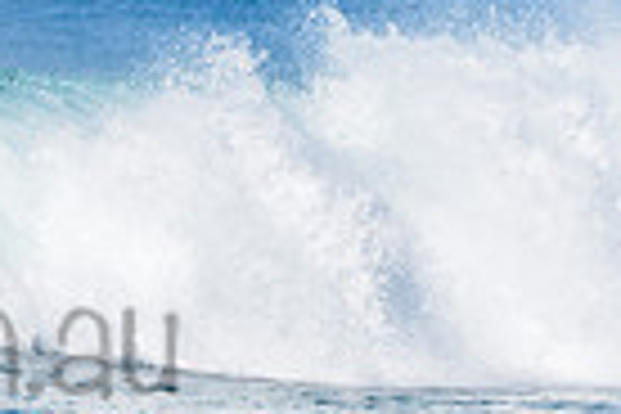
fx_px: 36188
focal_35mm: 2098
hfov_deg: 1.0
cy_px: 290
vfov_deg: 0.7
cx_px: -297
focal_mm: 500
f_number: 5.6
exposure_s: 1/2000
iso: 140
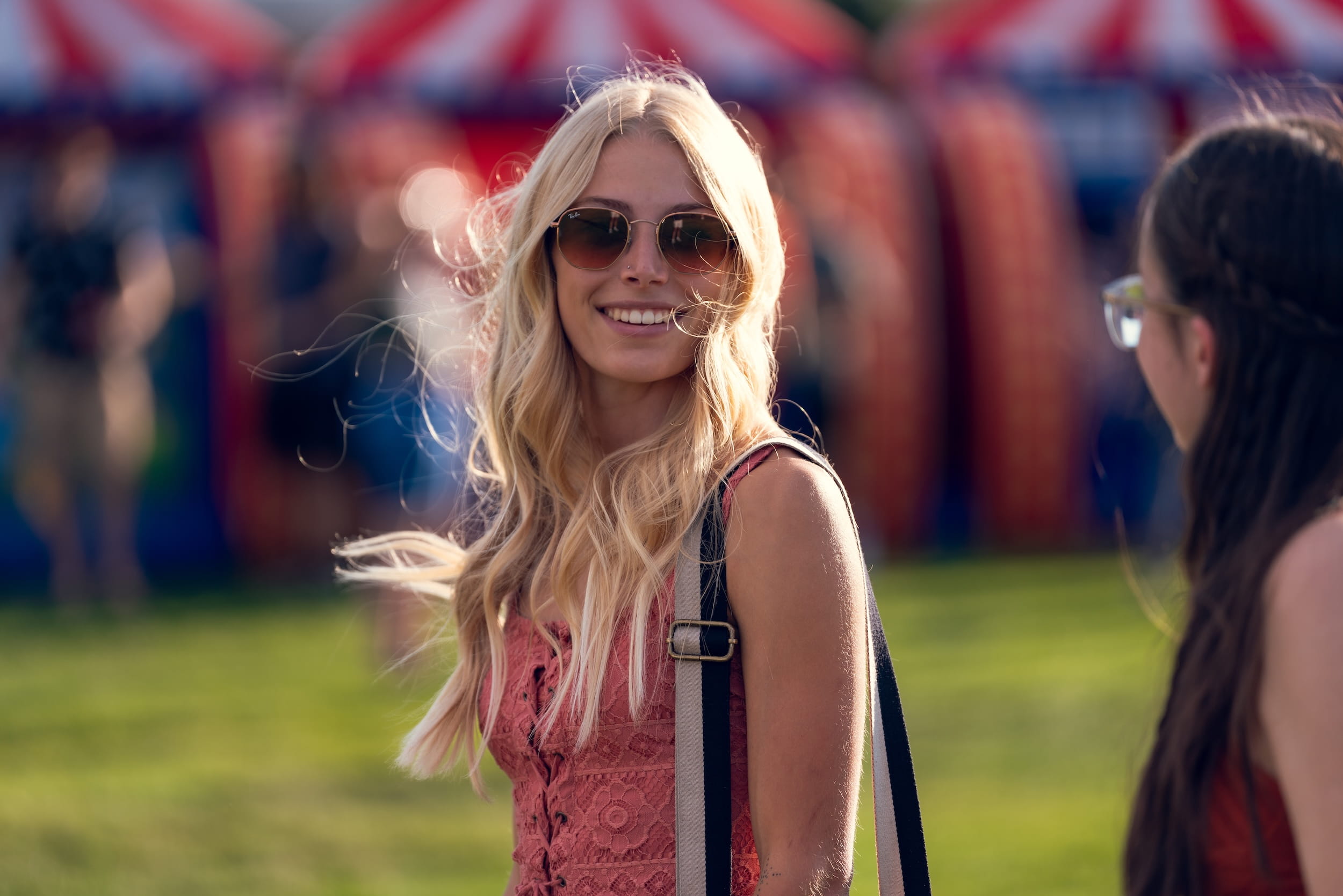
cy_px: 448
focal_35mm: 200
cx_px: 672
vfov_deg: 6.9
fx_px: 7462
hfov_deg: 10.3
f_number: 2.8
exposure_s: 1/1000
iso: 100
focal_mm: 200
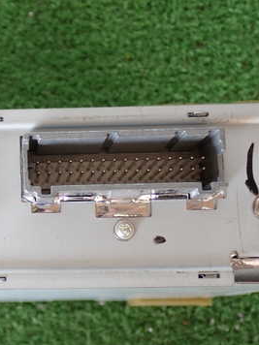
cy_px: 209
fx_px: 638
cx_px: -8
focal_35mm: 64
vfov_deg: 30.2
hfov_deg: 22.0
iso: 200
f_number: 2.7
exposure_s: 1/50
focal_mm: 6.83
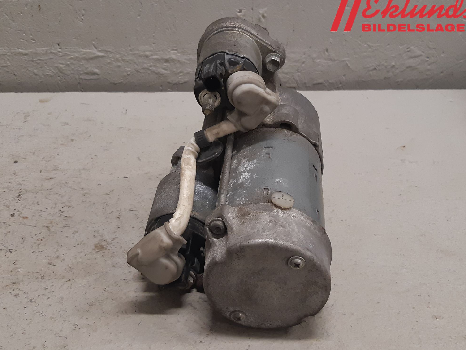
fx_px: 363
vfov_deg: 51.4
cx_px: 233
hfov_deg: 65.3
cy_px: 173
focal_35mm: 27
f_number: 1.7
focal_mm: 3.93
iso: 125
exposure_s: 1/50
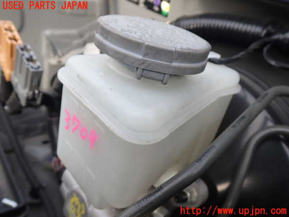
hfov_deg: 60.0
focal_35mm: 30
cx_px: 144
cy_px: 108
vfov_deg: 46.8
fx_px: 250
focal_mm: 5.4
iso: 100
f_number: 3.2
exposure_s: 1/200
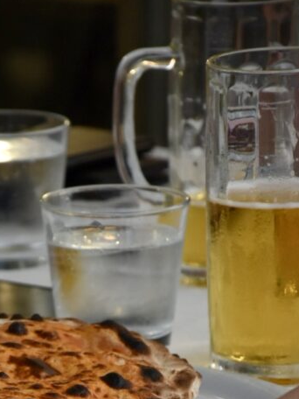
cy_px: 443
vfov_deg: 5.8
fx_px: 3917
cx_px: 16
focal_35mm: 340
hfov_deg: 4.4
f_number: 5.6
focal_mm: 105
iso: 1000
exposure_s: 1/60
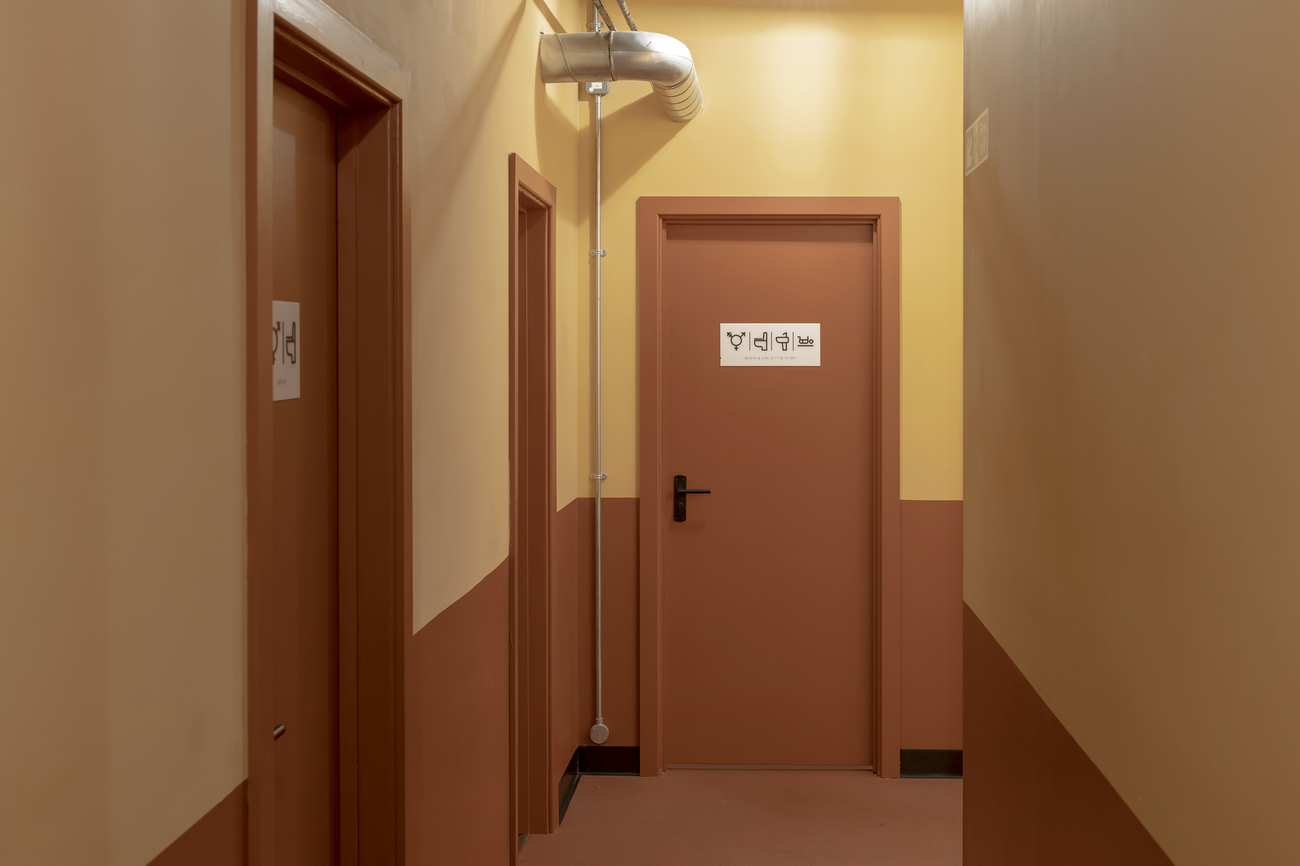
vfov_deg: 32.6
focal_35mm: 41
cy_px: 387
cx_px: 769
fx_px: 1480
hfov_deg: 47.2
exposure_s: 1.3
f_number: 7.1
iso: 160
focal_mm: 34
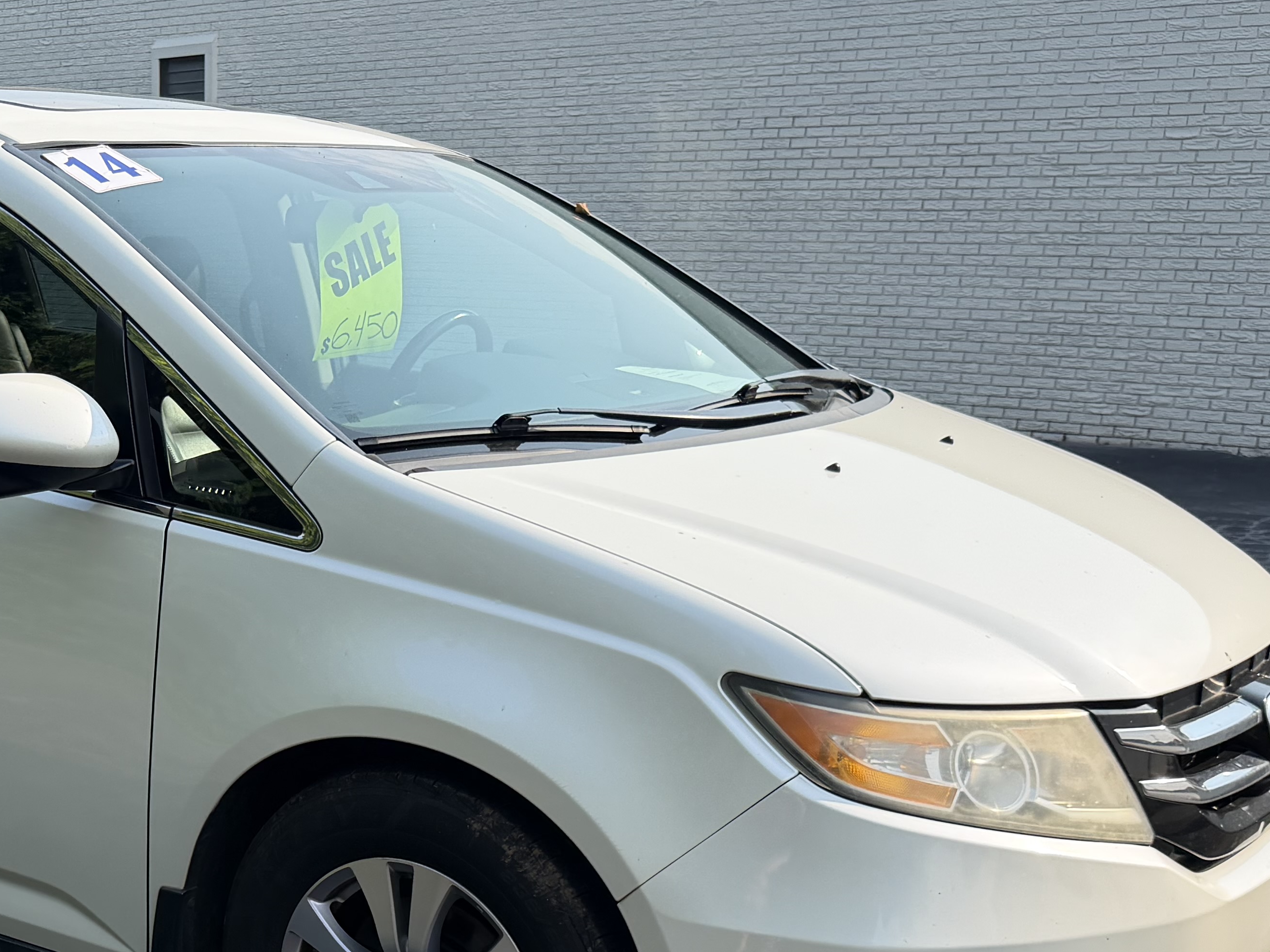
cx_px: 229
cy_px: 878
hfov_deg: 35.5
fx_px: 1908
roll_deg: -1.3
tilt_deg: -15.5
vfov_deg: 26.9
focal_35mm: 52
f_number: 1.78
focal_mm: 6.76
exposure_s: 1/2703
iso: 100
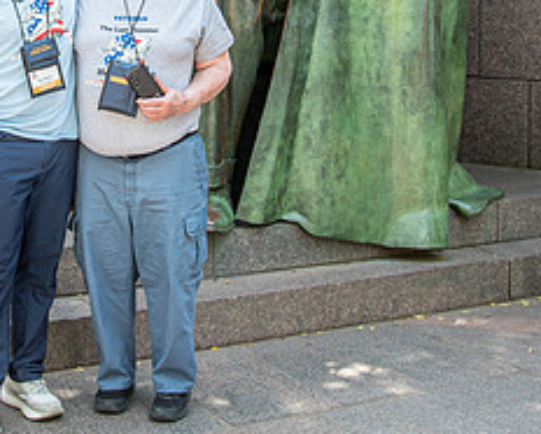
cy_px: 26
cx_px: 109
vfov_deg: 21.9
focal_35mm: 68
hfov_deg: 27.3
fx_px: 1090
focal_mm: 24
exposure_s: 1/125
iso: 100
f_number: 4
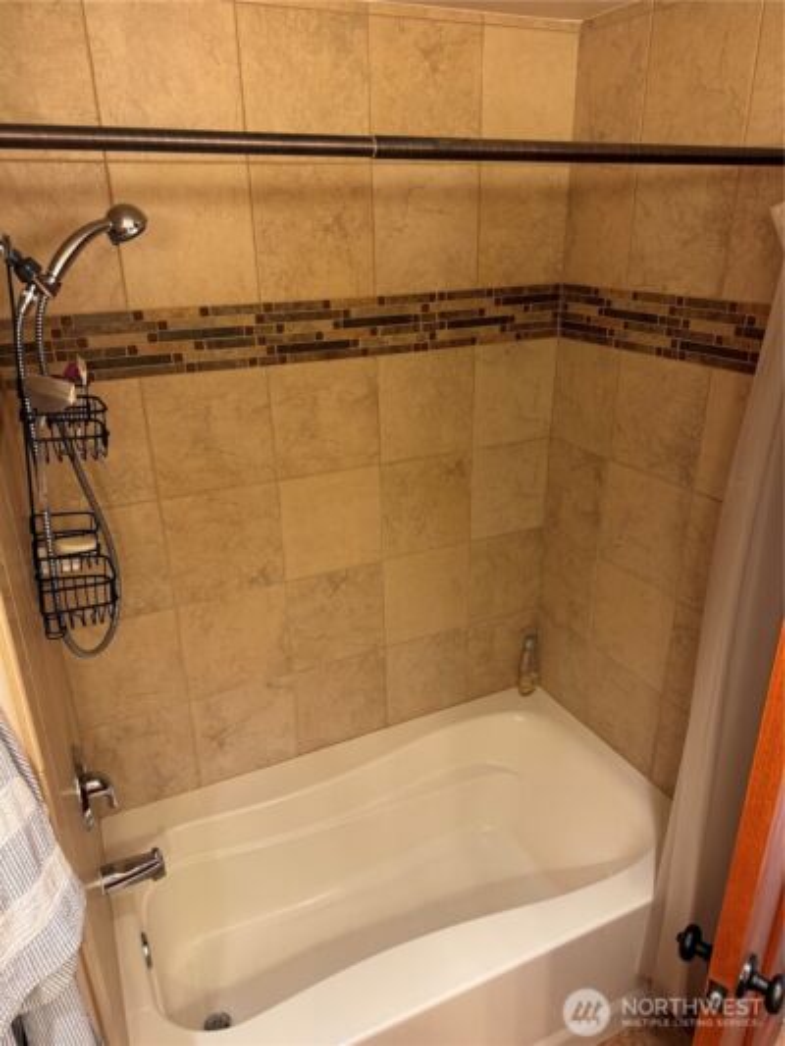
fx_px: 725
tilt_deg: -23.0
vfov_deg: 71.6
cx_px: 392
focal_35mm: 24
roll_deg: +1.3
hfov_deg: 56.8
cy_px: 523
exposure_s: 1/60
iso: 160
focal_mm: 6.76
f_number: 1.78
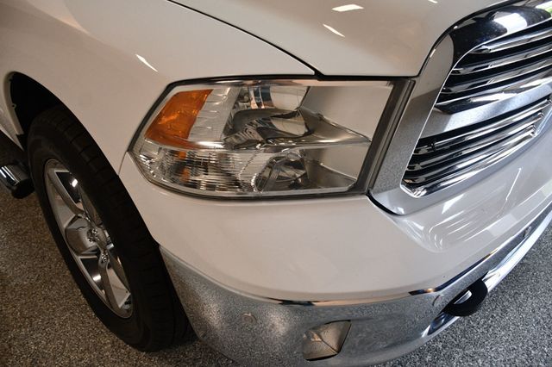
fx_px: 460
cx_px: 276
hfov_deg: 62.0
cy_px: 184
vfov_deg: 43.6
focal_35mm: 30
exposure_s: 1/160
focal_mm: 20
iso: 800
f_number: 3.5
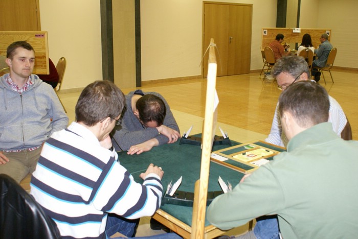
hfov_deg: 49.5
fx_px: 388
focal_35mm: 39
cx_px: 179
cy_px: 120
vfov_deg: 34.3
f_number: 5.6
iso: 800
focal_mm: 26
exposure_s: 1/30
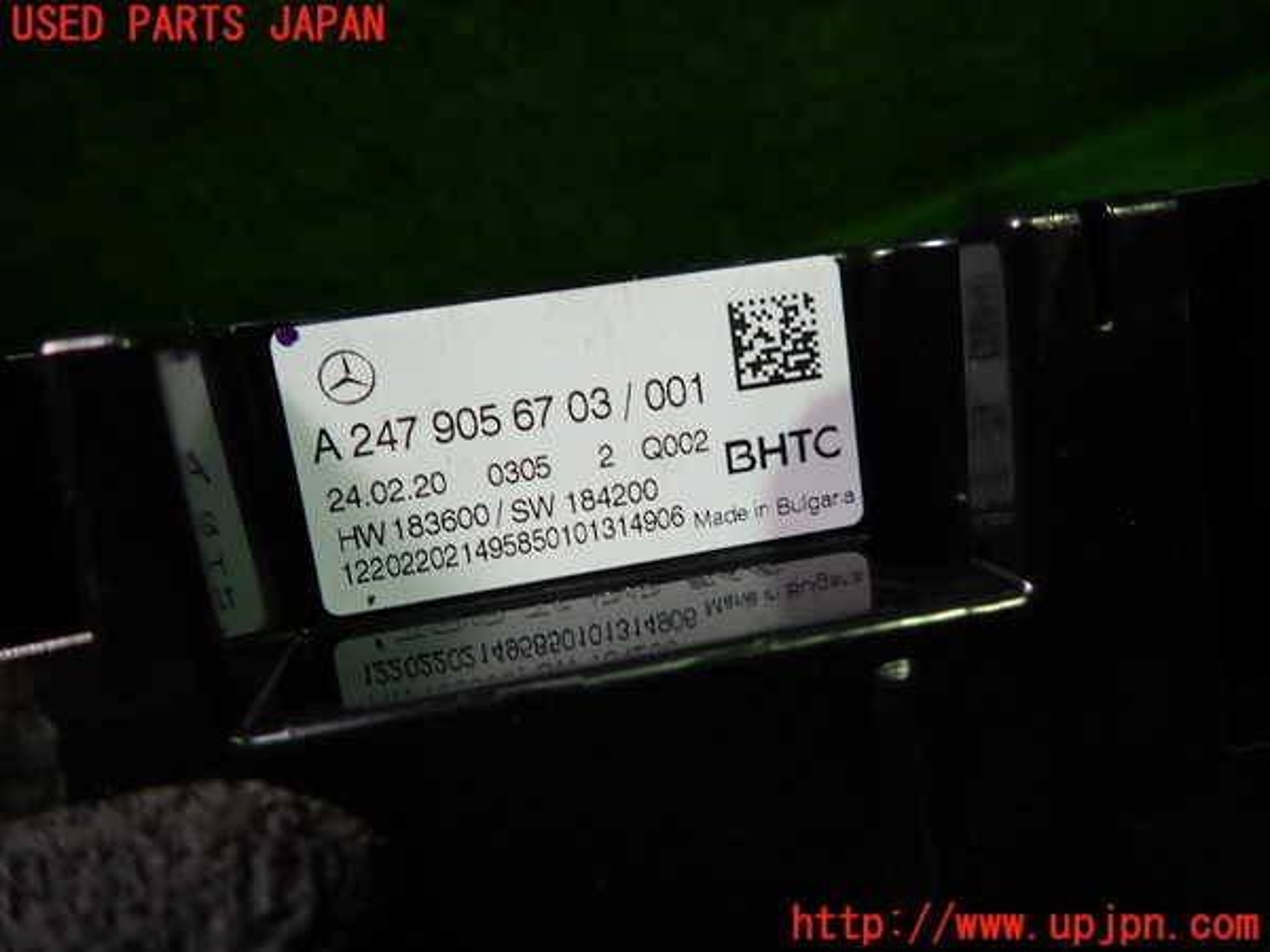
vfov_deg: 54.9
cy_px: 476
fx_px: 917
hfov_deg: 69.4
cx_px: 635
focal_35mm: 25
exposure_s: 1/80
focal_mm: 4.5
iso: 100
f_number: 2
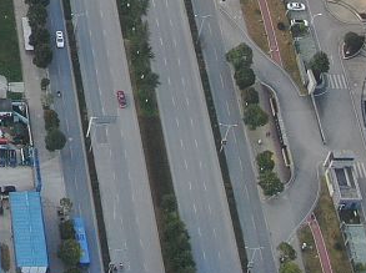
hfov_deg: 11.5
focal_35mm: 160
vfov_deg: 8.8
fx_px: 1690
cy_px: -247
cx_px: -270
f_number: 3.4
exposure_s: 1/80
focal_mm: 6.77
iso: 100
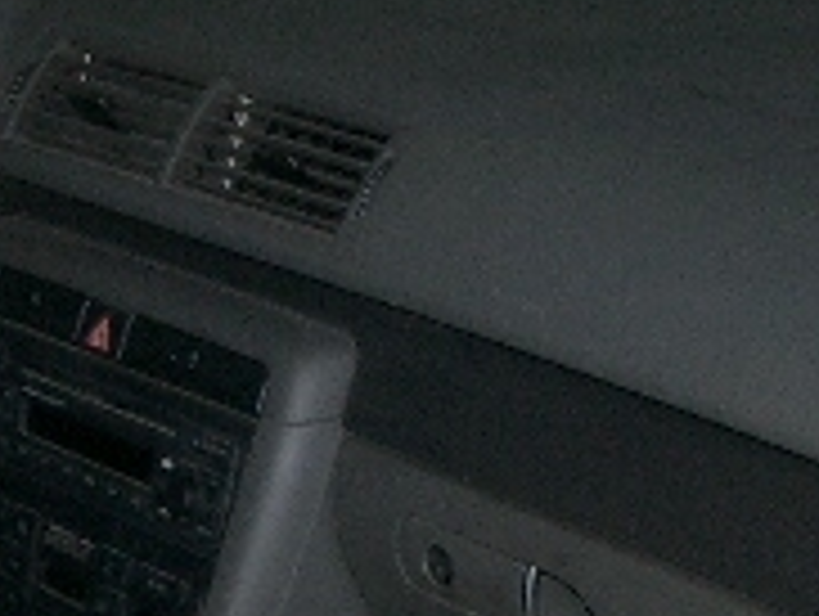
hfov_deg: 15.9
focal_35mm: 123
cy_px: 746
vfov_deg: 11.8
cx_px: 202
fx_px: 2914
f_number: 2.6
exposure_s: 1/40
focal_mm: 5.8
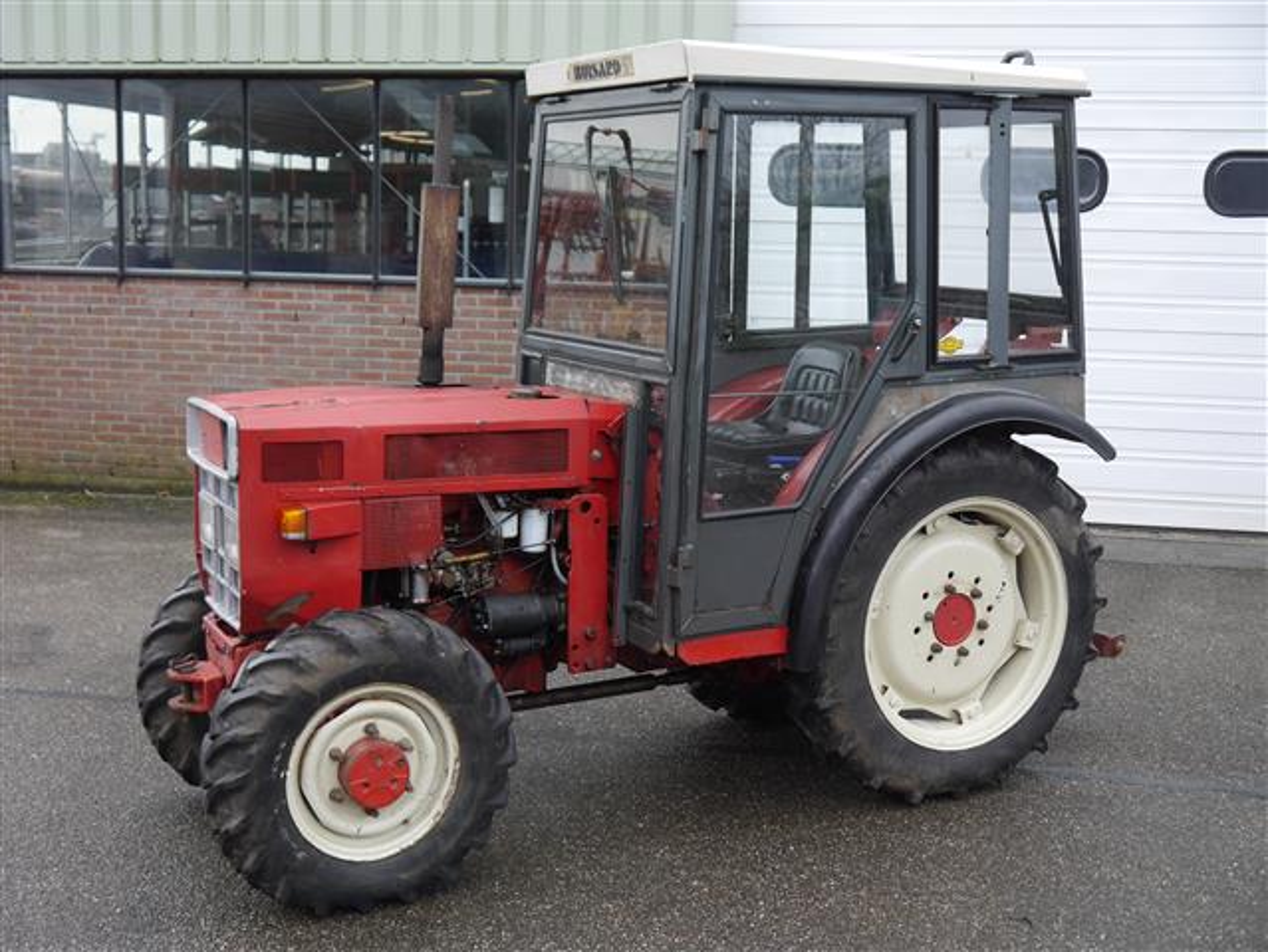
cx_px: 634
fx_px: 1686
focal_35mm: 46
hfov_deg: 41.2
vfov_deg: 31.5
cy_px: 476
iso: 160
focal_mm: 23
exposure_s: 1/100
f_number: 4.5
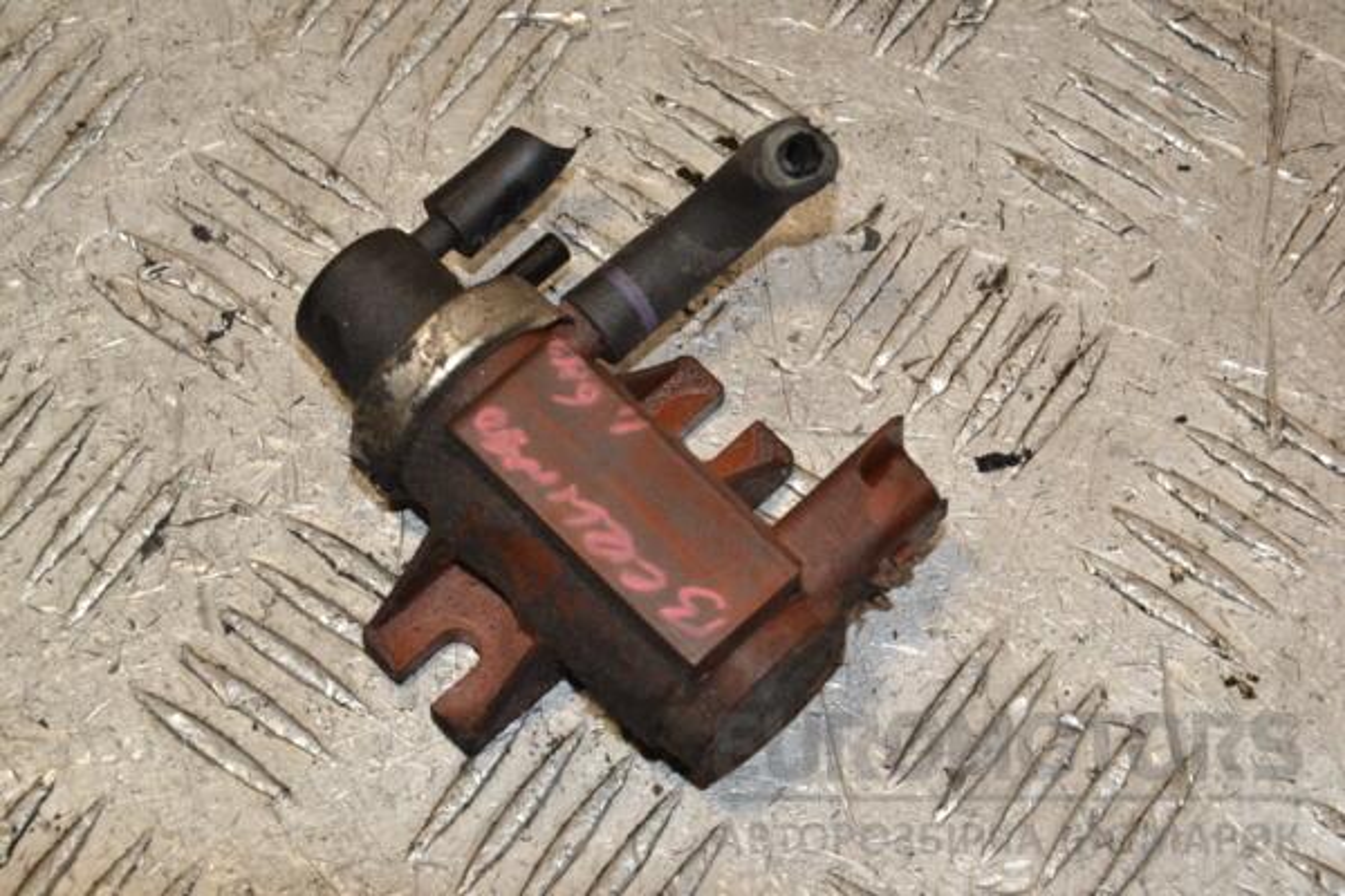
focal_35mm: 112
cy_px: 448
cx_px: 672
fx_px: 4203
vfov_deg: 12.2
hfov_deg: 18.2
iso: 800
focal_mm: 75
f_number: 10
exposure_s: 1/200
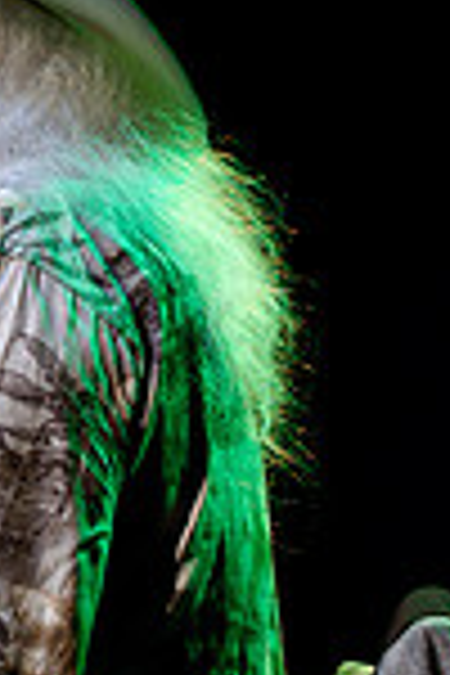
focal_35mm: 225
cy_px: 166
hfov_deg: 6.1
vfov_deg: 9.1
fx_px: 4218
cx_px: -151
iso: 800
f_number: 2.8
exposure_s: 1/90
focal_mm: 50
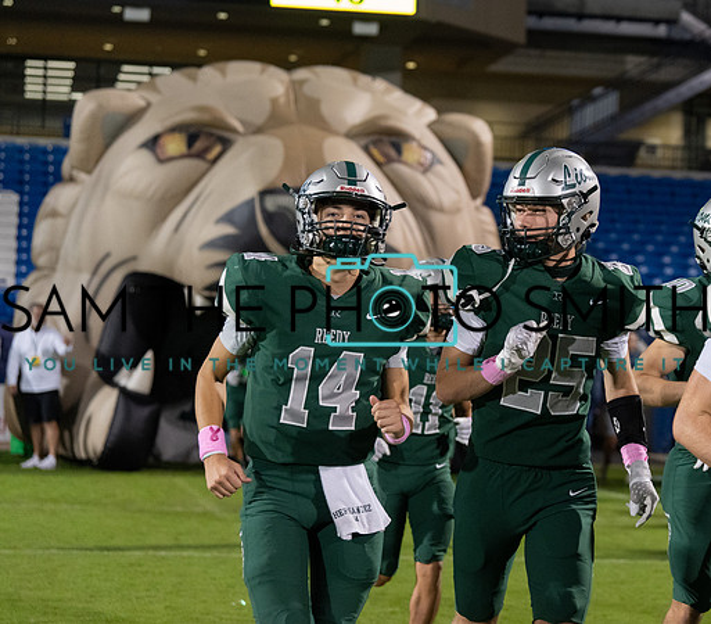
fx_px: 2181
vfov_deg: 16.3
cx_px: 525
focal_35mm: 100
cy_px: 274
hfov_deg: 18.4
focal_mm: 70
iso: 4000
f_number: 3.2
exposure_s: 1/1000
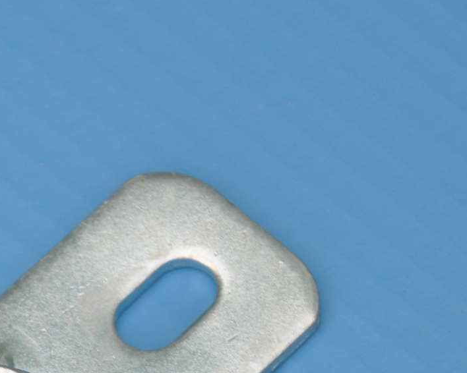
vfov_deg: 3.1
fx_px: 6917
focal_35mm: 501
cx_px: 39
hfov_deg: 3.9
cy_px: 408
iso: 200
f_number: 5.6
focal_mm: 105
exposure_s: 1/250
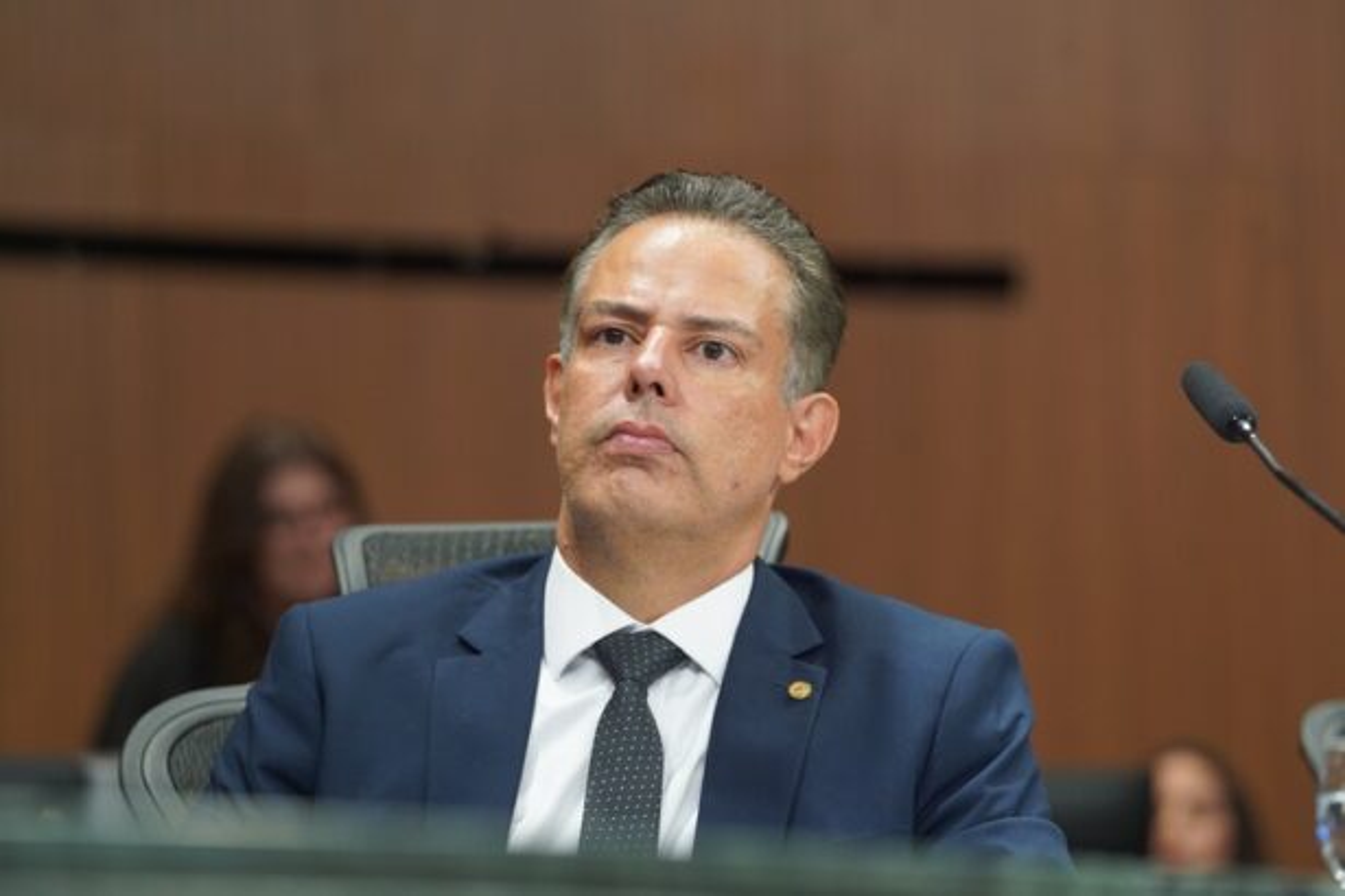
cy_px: 448
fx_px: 6239
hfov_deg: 12.3
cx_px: 672
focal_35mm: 167
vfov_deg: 8.2
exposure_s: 1/200
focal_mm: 167
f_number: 4
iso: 1250
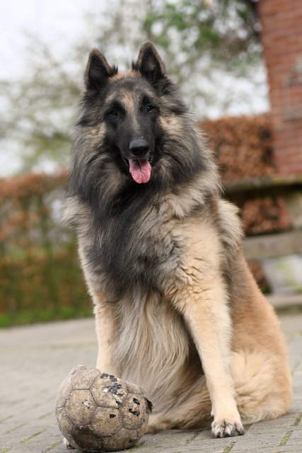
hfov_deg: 9.2
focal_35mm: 150
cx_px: 151
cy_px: 226
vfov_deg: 13.7
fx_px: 1886
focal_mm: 100
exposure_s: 1/320
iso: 100
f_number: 4.5
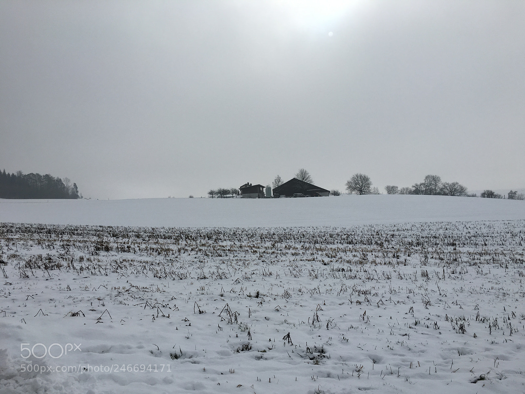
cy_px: 197
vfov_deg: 48.2
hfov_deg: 61.7
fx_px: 440
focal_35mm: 29
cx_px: 262
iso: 25
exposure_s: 1/4525
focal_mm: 4.15
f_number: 2.2
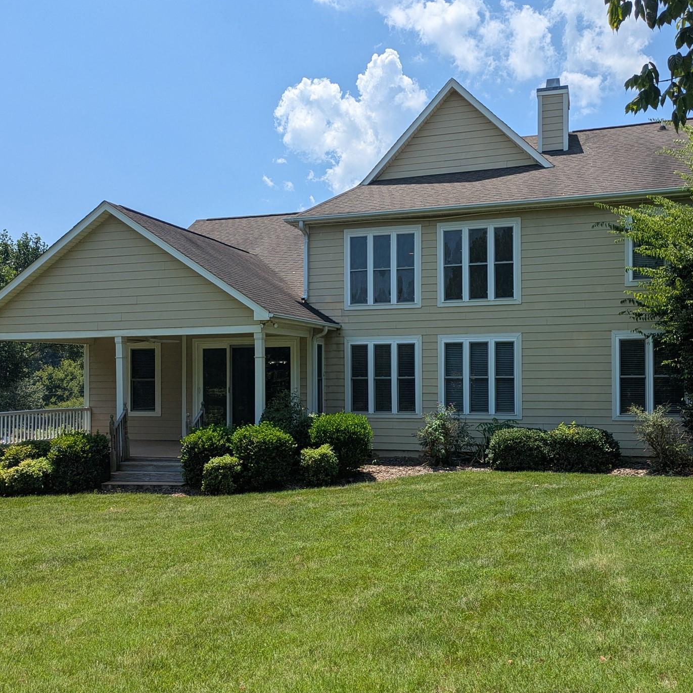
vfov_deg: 49.7
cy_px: 369
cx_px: 388
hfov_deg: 49.6
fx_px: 747
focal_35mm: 33
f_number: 1.89
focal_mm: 5.43
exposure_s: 1/3226
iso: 47
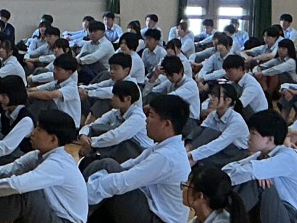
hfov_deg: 11.1
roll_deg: -1.3
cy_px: 34
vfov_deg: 8.6
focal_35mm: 172
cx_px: -140
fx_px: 1476
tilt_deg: -4.4
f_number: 1.8
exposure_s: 1/60
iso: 125
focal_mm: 3
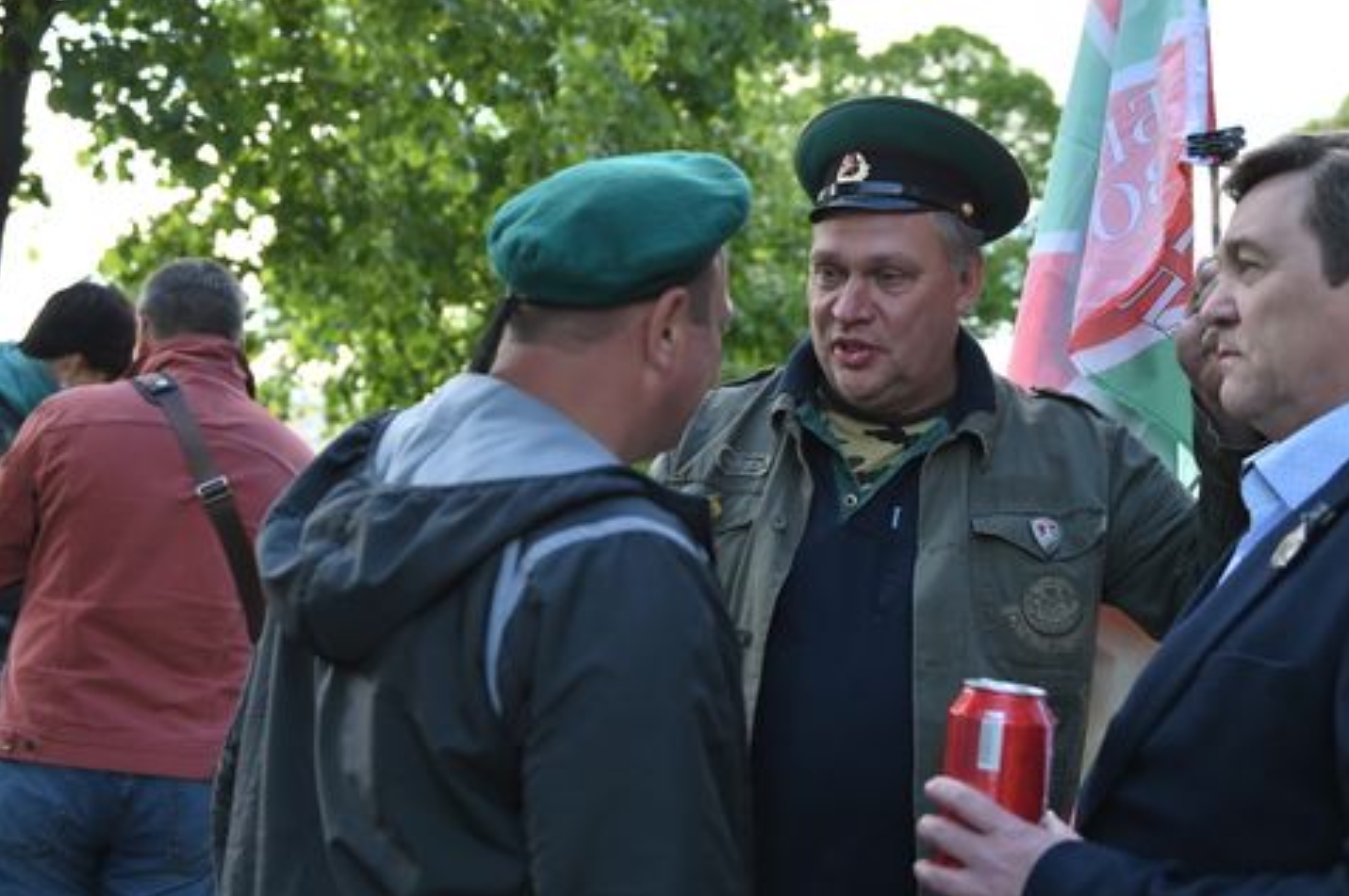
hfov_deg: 42.0
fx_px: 1759
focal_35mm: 47
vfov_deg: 28.4
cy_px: 297
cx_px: 670
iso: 250
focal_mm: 32
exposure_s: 1/1250
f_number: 2.8
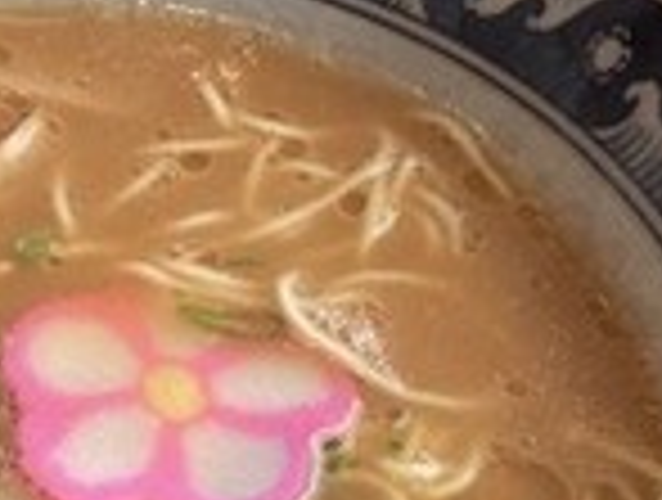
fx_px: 1457
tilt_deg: -54.7
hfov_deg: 24.4
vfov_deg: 19.0
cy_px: 495
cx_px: -5
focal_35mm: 76
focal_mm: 3.99
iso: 40
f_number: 1.8
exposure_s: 1/60
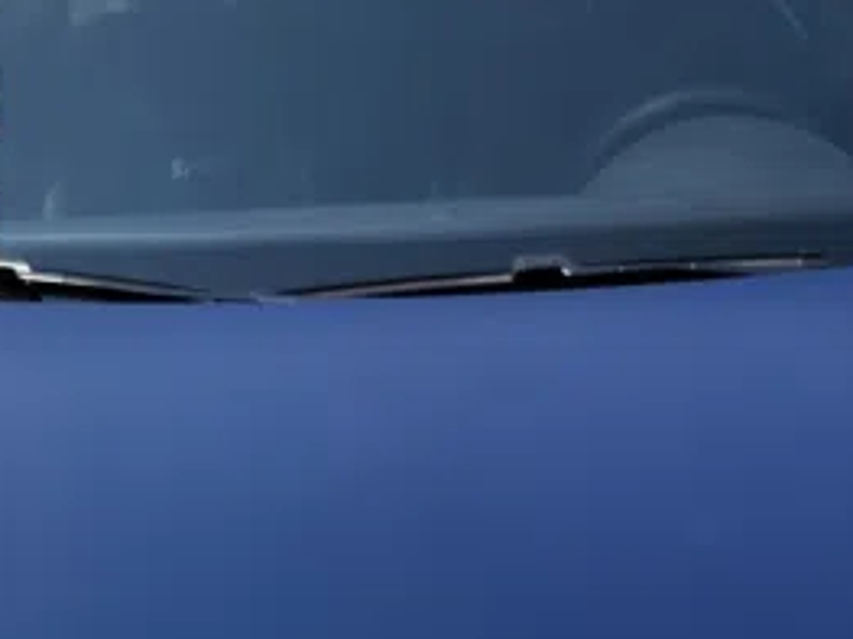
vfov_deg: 23.8
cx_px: 483
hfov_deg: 34.3
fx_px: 1379
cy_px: 766
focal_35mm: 56
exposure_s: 1/1000
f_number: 1.8
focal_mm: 5.54
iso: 50
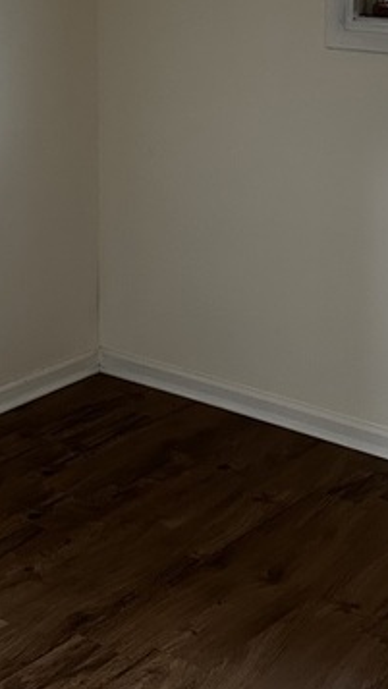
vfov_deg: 25.6
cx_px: 145
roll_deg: -0.6
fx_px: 1444
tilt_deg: -5.8
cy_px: 6
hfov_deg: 15.3
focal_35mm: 79
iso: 640
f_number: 1.78
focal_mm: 6.86
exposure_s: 1/40
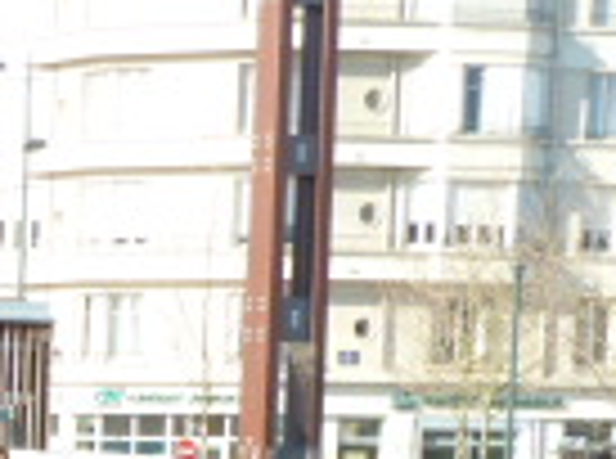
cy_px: 1035
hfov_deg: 8.2
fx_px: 3993
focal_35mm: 225
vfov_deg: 6.3
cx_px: -791
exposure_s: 1/160
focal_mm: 7.9
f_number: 4
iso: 80
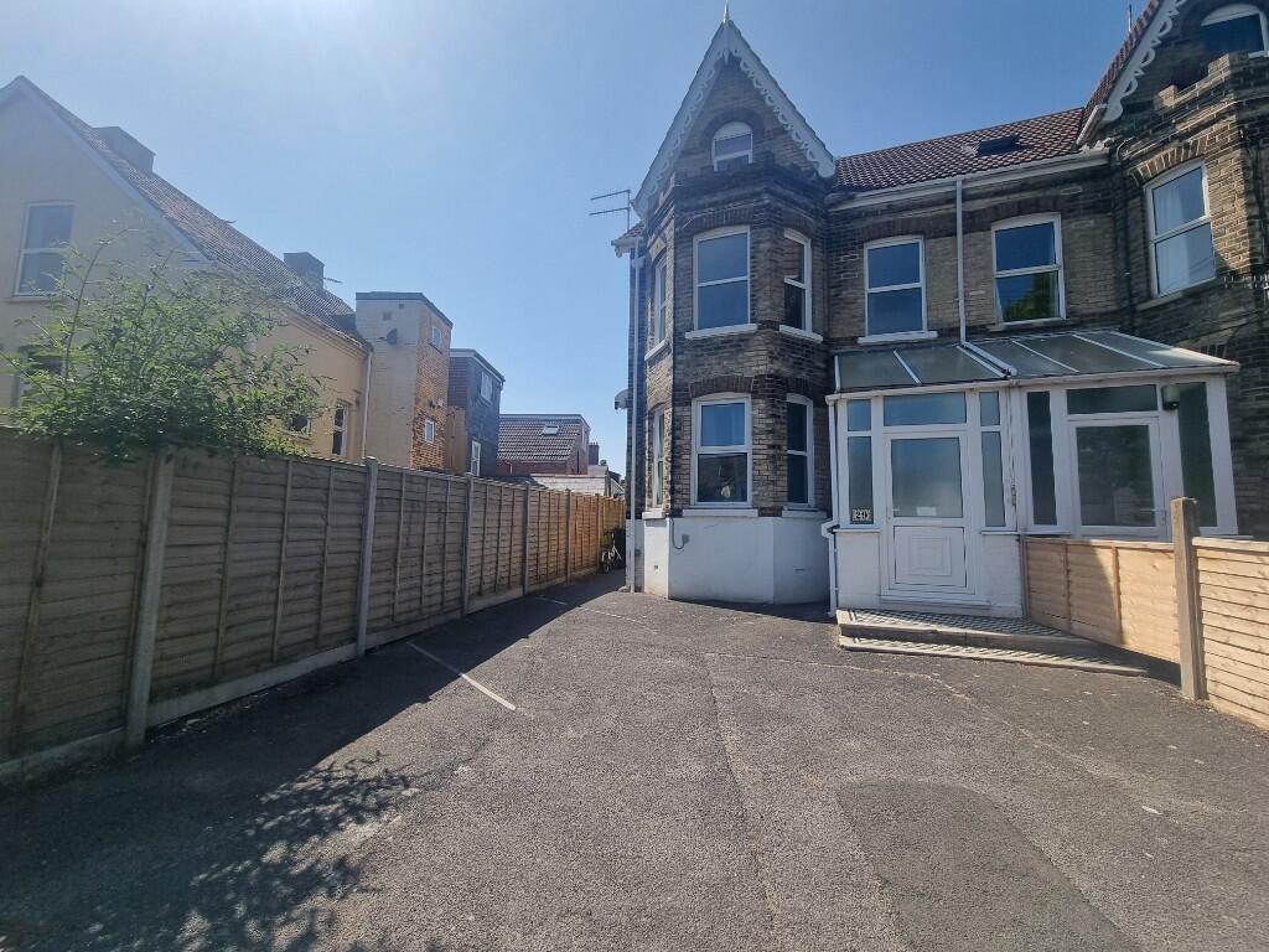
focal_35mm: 13
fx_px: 477
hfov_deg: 106.2
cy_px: 476
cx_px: 634
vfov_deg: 89.9
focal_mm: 2.2
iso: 50
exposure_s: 1/2832
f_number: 2.2
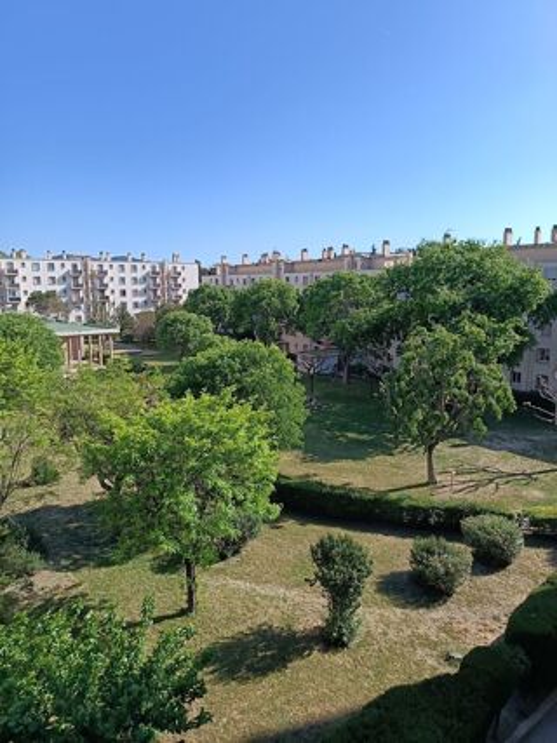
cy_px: 372
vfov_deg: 71.6
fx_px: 515
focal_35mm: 24
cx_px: 278
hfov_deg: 56.8
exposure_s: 1/460
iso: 100
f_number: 1.75
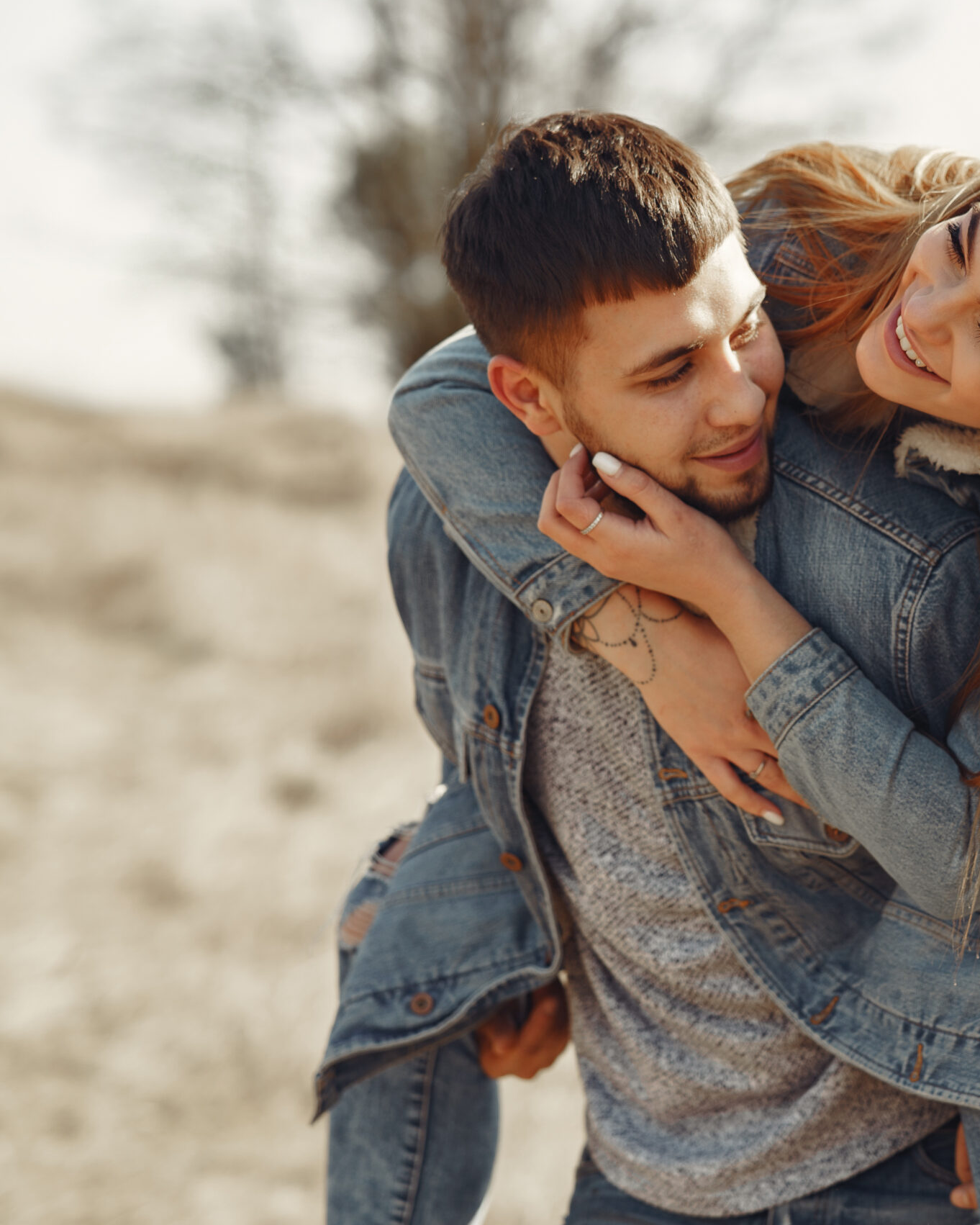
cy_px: 613
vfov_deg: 16.0
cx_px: 892
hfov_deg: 12.7
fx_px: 4350
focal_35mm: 120
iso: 100
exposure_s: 1/640
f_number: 2.8
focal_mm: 85
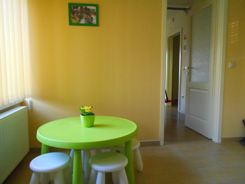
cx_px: 122
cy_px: 92
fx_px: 184
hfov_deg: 67.3
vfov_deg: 53.1
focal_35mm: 26
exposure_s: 1/60
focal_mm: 4.6
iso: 800
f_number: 3.2
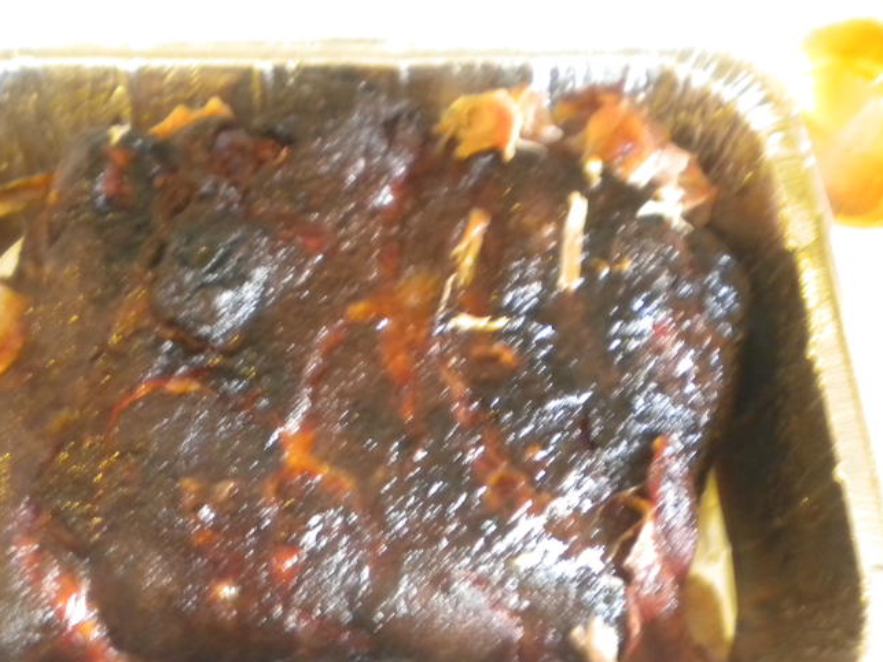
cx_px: 308
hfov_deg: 38.6
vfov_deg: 29.6
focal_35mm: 49
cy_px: 411
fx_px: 1250
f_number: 3.1
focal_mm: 6.3
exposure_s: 1/9.5
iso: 400
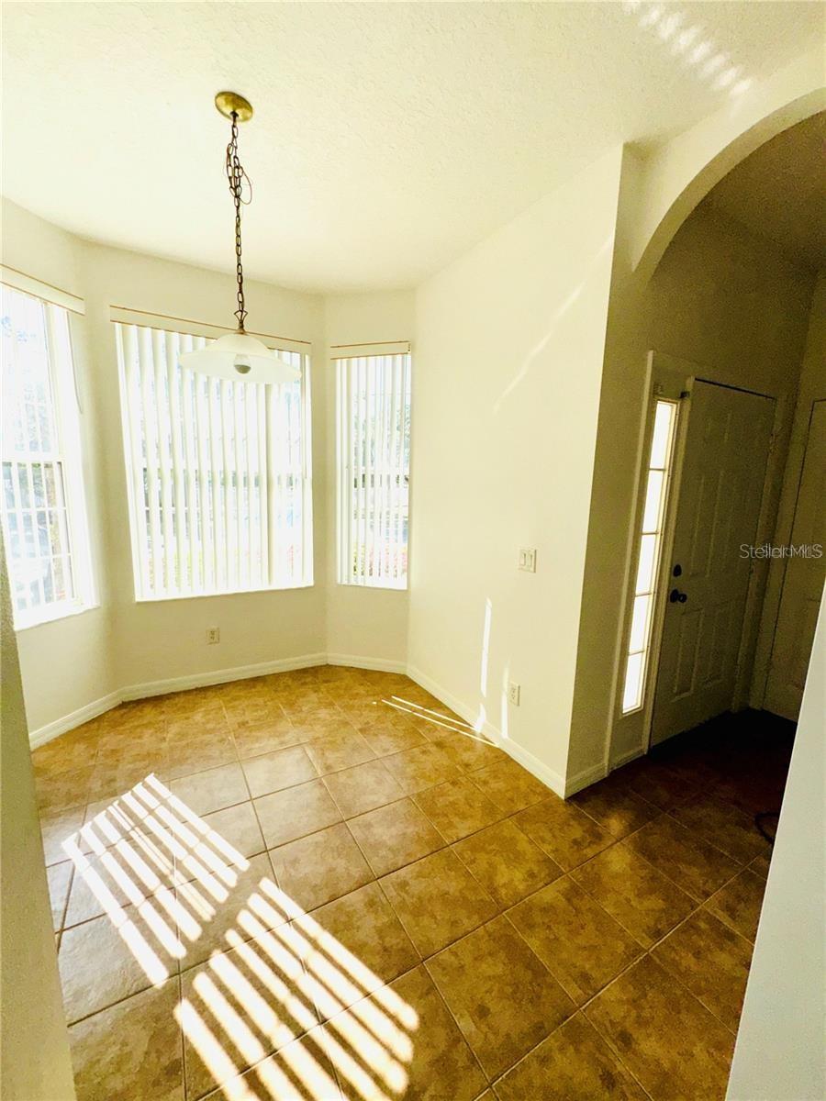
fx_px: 445
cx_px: 413
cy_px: 550
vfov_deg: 102.1
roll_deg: -0.1
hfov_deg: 85.7
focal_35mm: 14
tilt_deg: -9.9
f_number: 2.2
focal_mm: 2.22
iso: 32
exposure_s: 1/1395
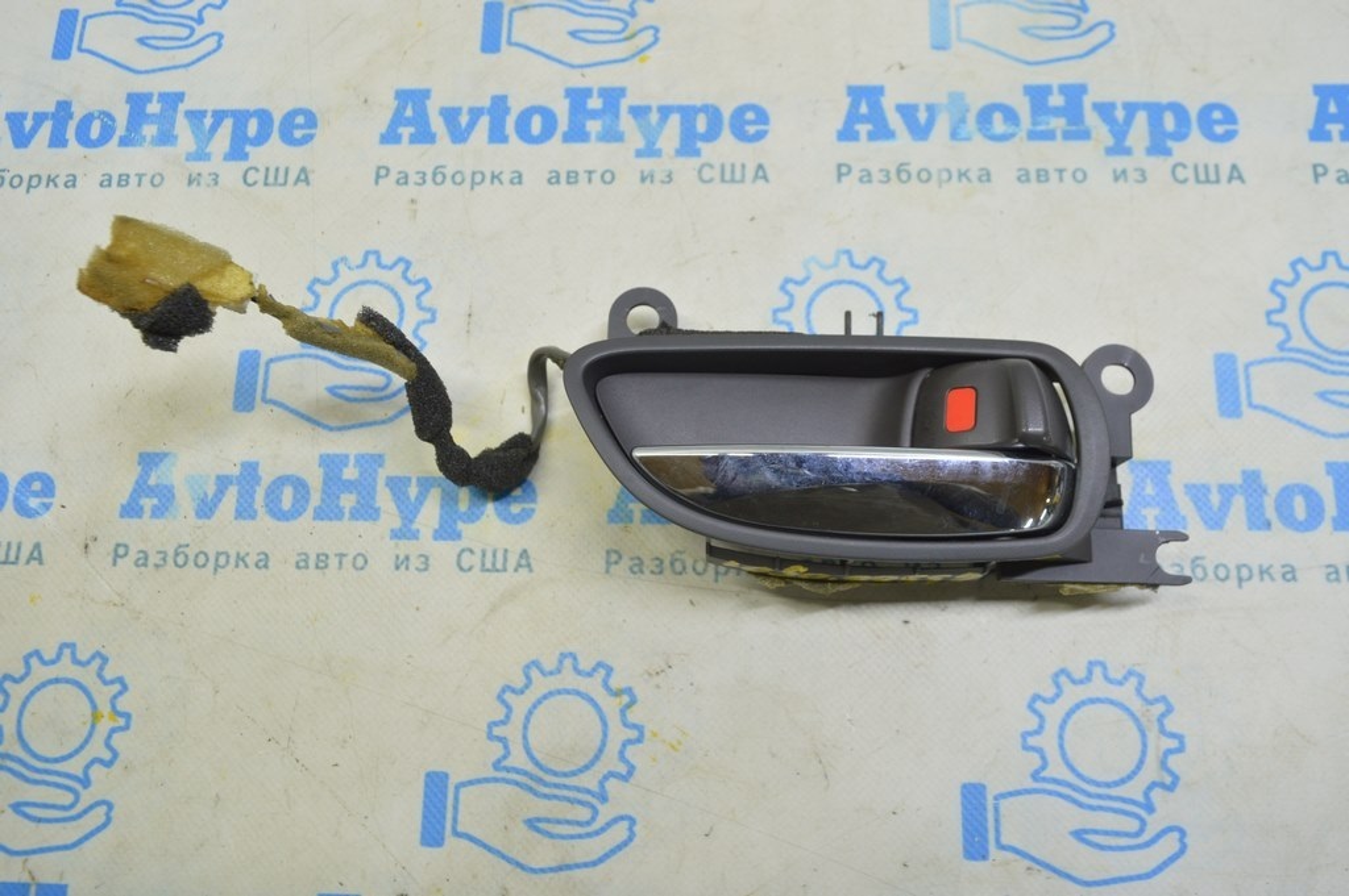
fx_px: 1123
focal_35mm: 30
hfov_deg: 62.0
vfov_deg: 43.5
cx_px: 674
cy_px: 448
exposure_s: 1/20
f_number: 5.6
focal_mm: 20
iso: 400
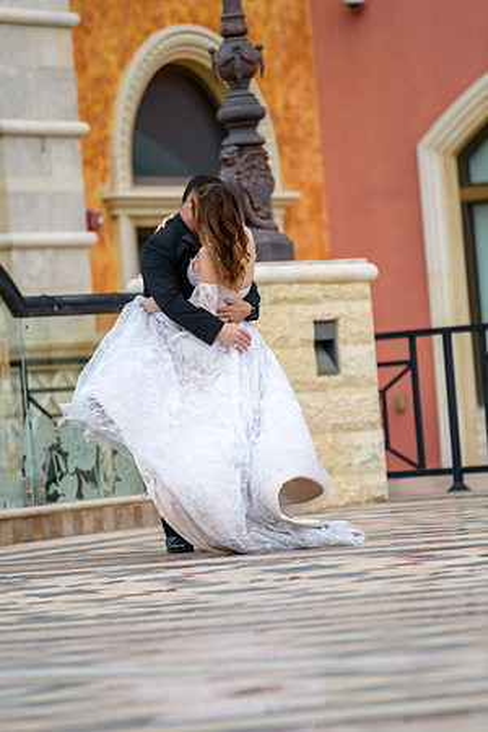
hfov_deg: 6.9
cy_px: 366
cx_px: 244
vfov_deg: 10.3
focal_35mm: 200
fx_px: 4066
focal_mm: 200
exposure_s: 1/2000
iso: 400
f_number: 2.8
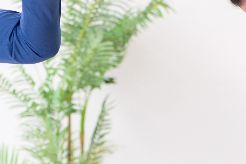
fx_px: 2495
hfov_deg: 5.6
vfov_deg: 3.8
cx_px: 84
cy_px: 82
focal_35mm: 365
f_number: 5
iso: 125
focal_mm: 105
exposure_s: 1/100
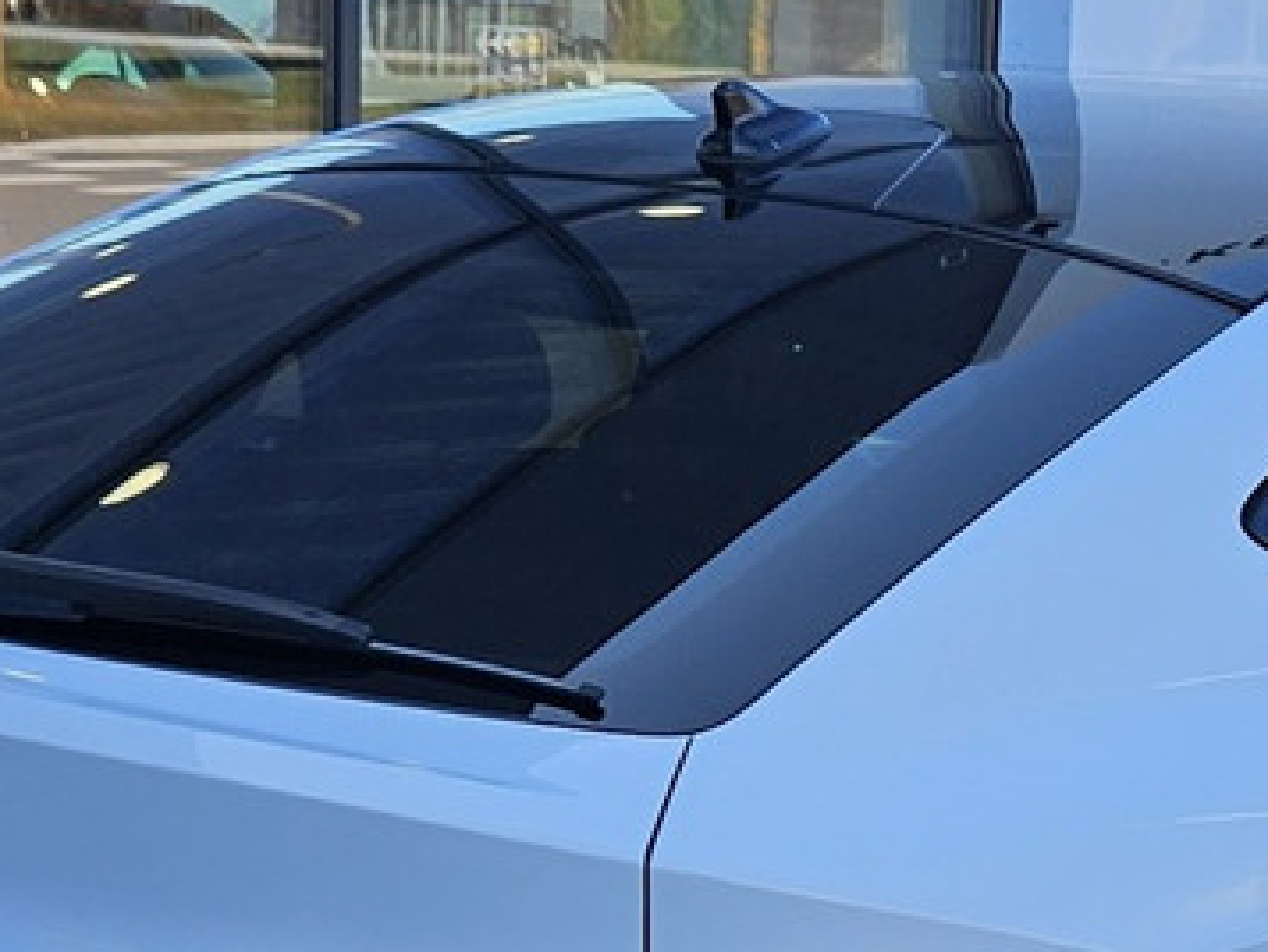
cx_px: 1176
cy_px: 867
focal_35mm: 103
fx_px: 3774
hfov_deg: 18.7
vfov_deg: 14.2
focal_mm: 5.4
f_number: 1.8
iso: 25
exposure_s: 1/679
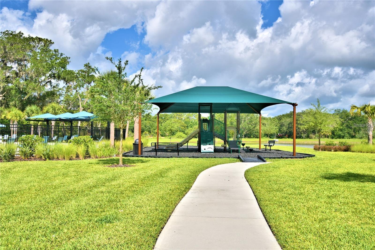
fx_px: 312
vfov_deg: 43.6
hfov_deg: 61.9
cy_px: 125
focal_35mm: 30
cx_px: 188
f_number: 5.6
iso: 100
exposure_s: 1/1000
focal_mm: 20
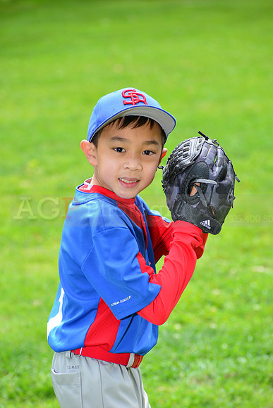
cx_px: 136
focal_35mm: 200
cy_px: 204
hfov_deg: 6.9
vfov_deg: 10.3
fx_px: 2273
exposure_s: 1/200
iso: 200
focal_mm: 200
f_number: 8
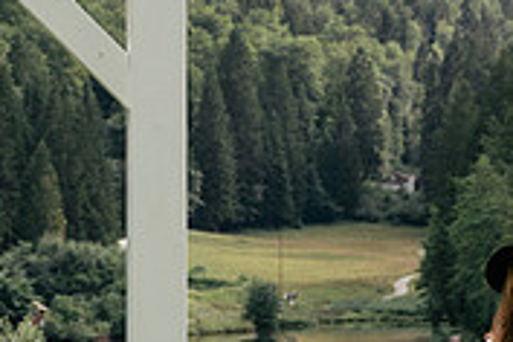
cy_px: 406
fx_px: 3733
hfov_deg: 7.8
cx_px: 522
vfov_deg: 5.2
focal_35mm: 262
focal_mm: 80
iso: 500
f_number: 10
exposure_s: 1/250
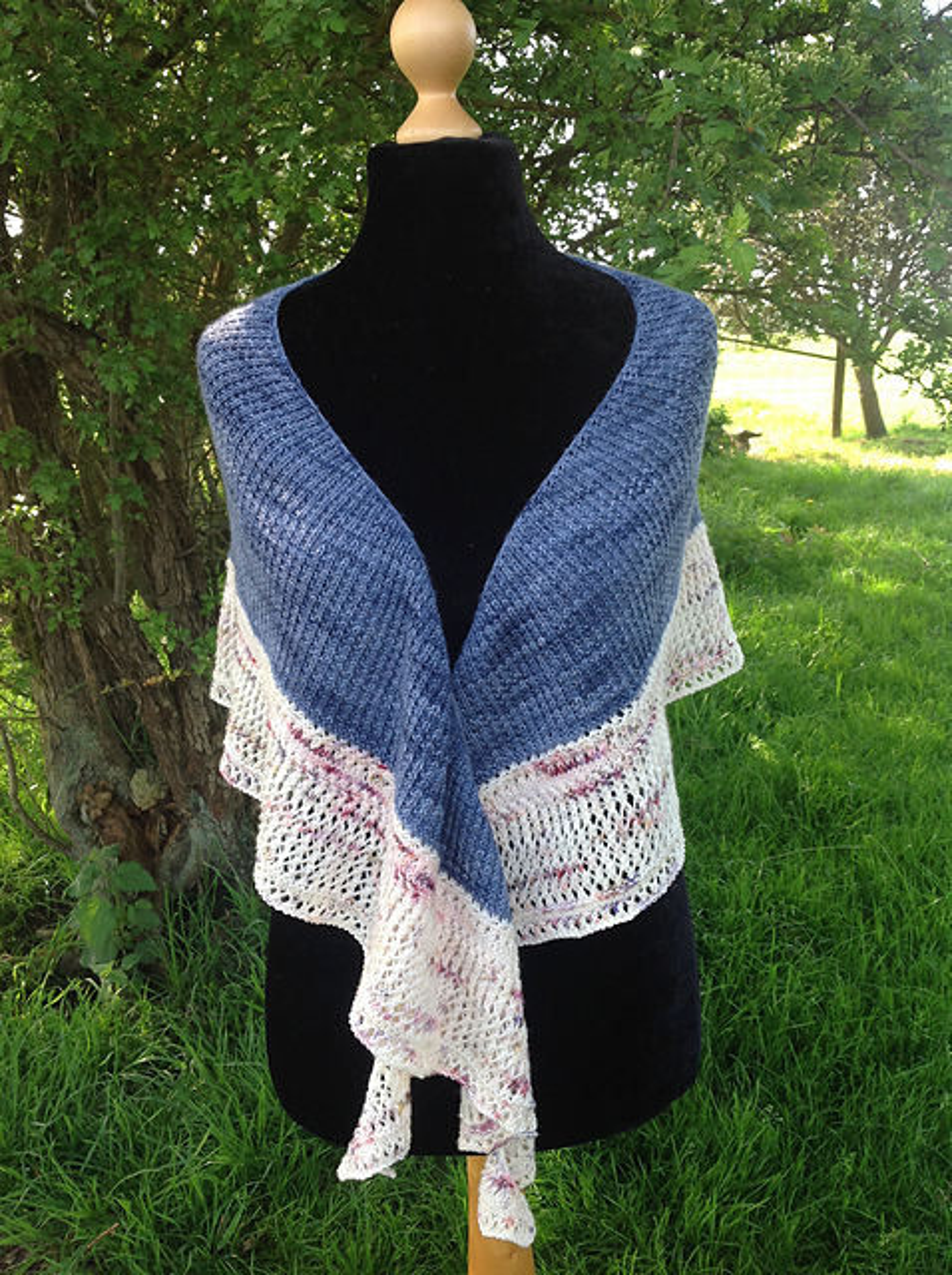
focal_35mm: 35
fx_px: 1287
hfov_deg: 40.6
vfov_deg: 52.7
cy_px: 638
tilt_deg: -9.9
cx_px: 476
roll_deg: +1.0
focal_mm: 4.28
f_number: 2.4
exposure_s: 1/149
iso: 50
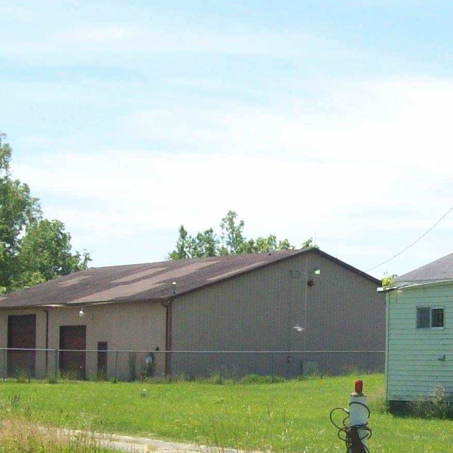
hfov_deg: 16.7
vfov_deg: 16.8
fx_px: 1525
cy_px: 330
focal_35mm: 103
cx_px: 388
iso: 80
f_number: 4.8
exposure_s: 1/421
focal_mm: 6
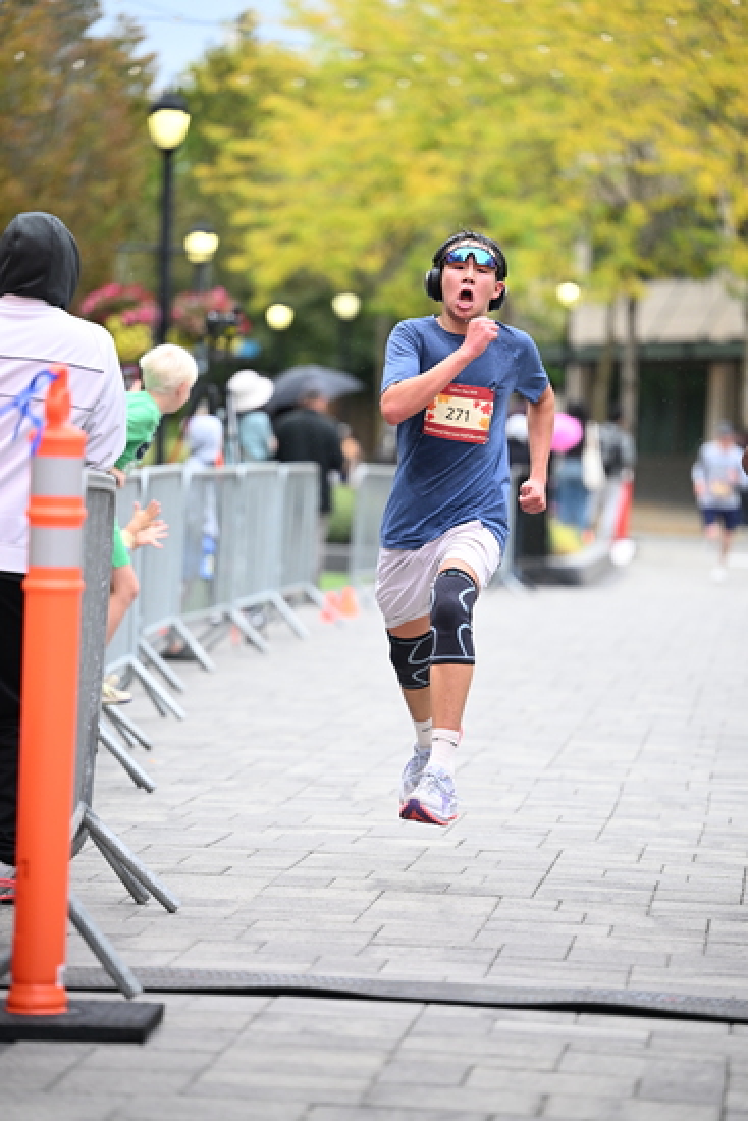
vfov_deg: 13.7
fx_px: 4672
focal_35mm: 150
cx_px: 374
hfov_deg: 9.2
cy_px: 560
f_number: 2.8
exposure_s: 1/1600
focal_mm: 150
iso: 1250
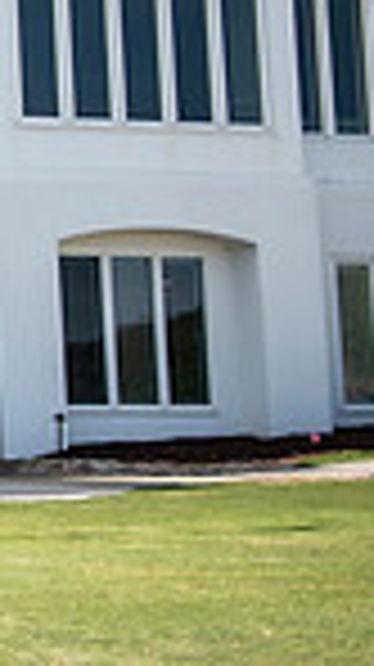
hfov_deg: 7.5
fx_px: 2350
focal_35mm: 133
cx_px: -905
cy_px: 133
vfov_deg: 16.0
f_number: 2.8
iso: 100
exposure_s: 1/800
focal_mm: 32
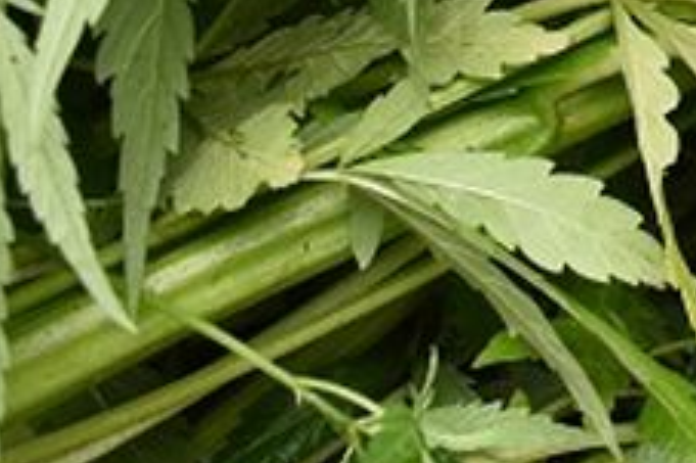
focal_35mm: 122
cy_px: -509
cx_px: 1168
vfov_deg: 10.2
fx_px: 2357
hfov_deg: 15.0
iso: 400
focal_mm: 18
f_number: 5.6
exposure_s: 1/125
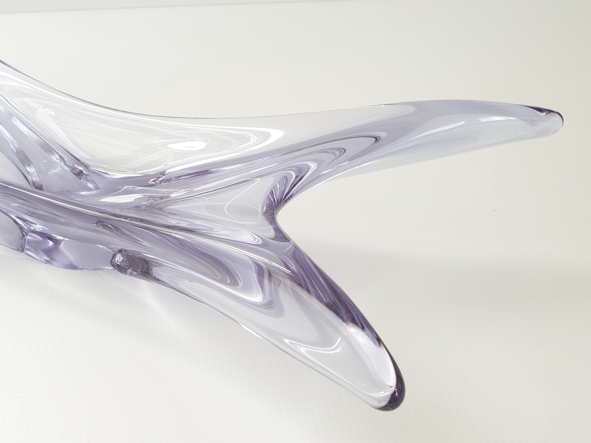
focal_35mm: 26
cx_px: 296
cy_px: 222
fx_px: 444
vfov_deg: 53.1
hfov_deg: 67.3
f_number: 2.4
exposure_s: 1/121
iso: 50
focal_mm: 4.3
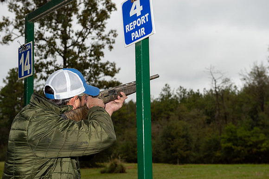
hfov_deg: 33.4
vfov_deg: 22.6
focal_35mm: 60
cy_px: 90
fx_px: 448
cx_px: 134
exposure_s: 1/160
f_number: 7.1
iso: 320
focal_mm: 60
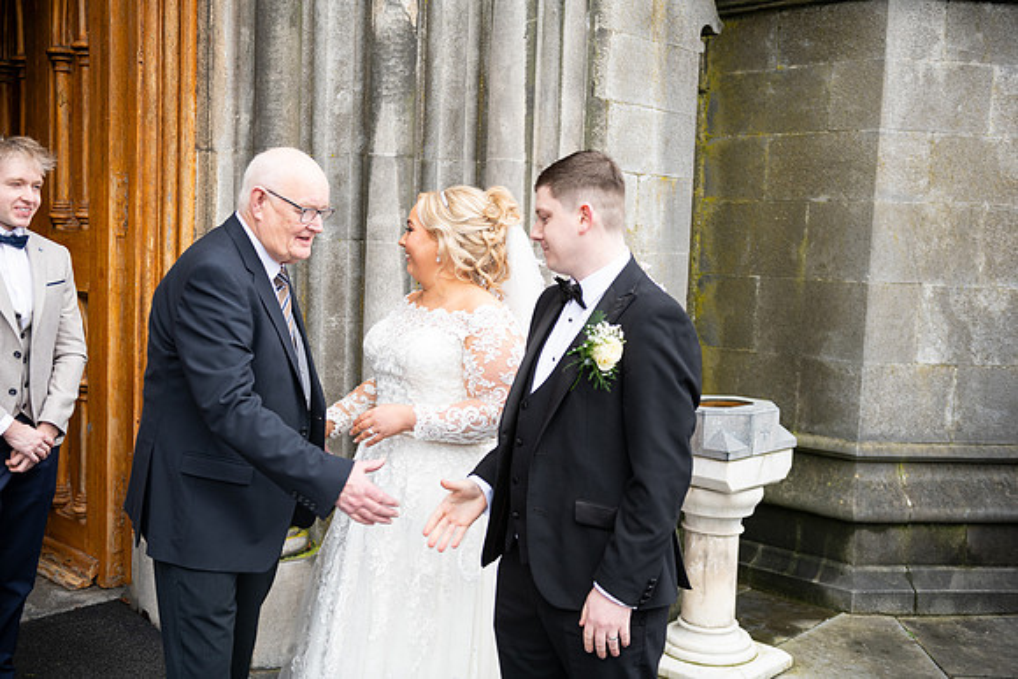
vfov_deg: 35.1
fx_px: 1075
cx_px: 509
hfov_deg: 50.7
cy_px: 340
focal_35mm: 38
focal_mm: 38
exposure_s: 1/160
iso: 125
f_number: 3.5
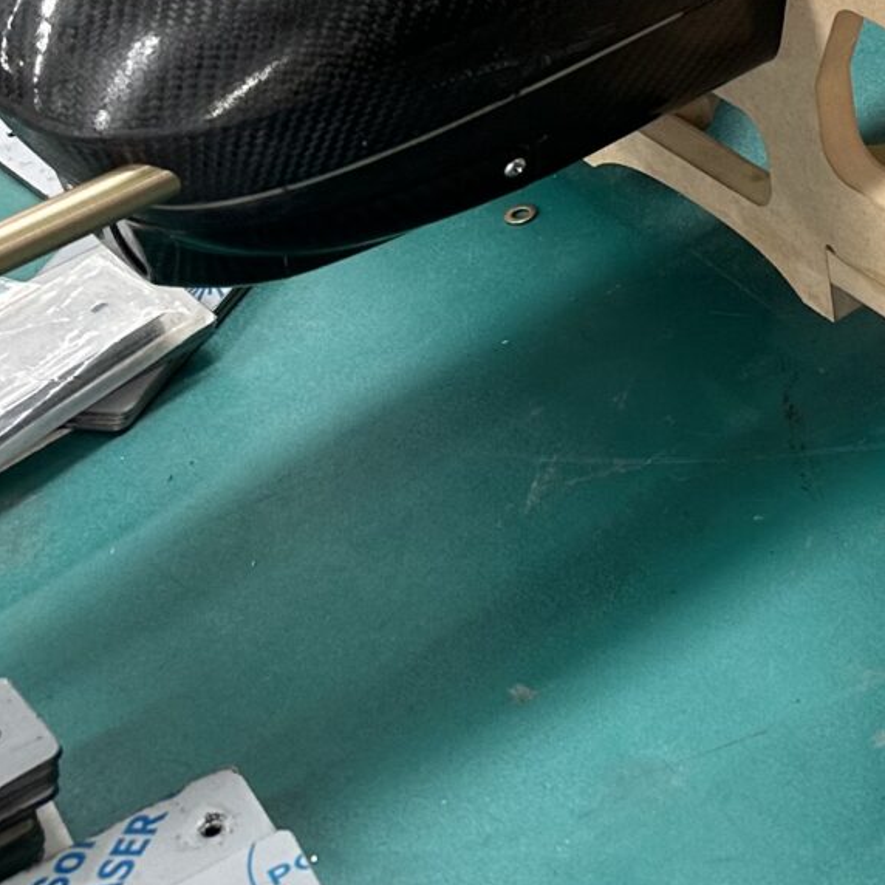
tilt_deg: -21.7
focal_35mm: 95
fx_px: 2748
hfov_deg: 14.9
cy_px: -588
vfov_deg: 16.1
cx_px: 1779
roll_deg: -0.9
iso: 50
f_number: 1.78
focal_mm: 6.86
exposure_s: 1/101
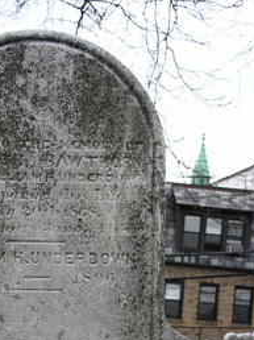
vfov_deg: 17.9
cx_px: -28
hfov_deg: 13.6
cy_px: 380
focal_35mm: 106
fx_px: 1039
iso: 50
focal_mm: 11.8
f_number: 3.8
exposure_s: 1/173
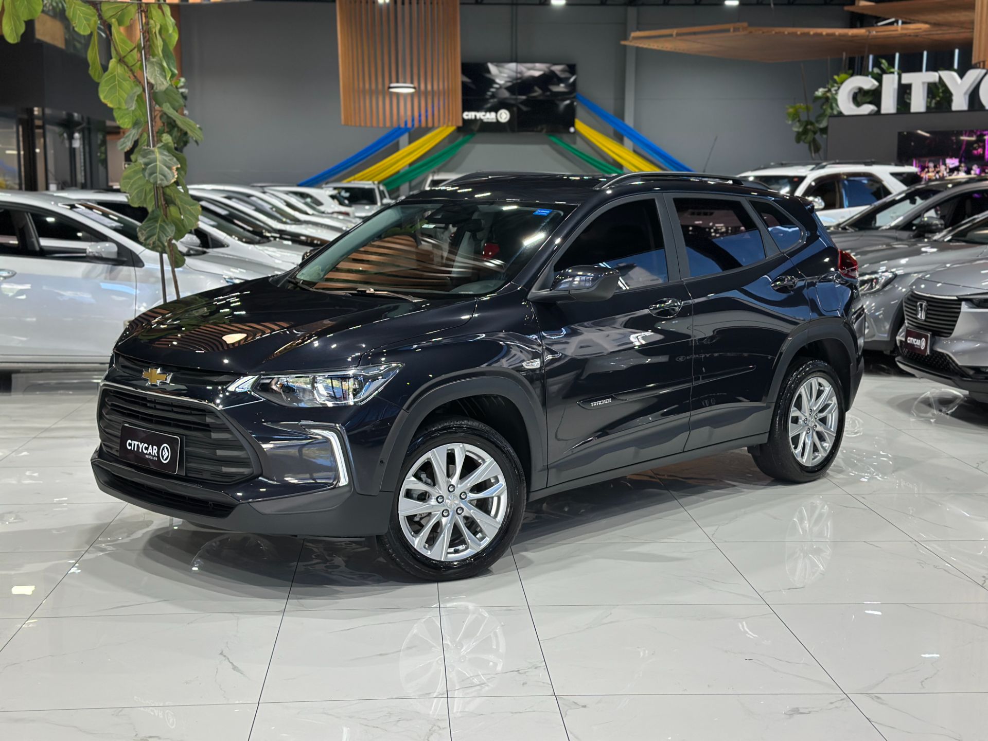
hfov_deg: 39.7
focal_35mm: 48
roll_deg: -0.2
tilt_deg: -8.3
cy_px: 370
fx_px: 1370
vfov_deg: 30.3
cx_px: 494
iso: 160
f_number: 1.78
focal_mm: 6.86
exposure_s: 1/120
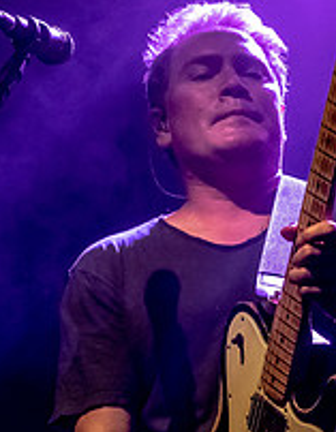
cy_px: 291
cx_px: 406
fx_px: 2518
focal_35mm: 199
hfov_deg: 7.6
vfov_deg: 9.8
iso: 1600
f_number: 4
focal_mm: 34
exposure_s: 1/200
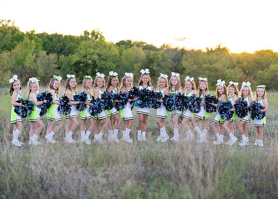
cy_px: 103
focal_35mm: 58
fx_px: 460
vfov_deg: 24.4
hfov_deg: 33.6
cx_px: 133
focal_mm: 50
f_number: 1.2
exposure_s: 1/500
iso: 160
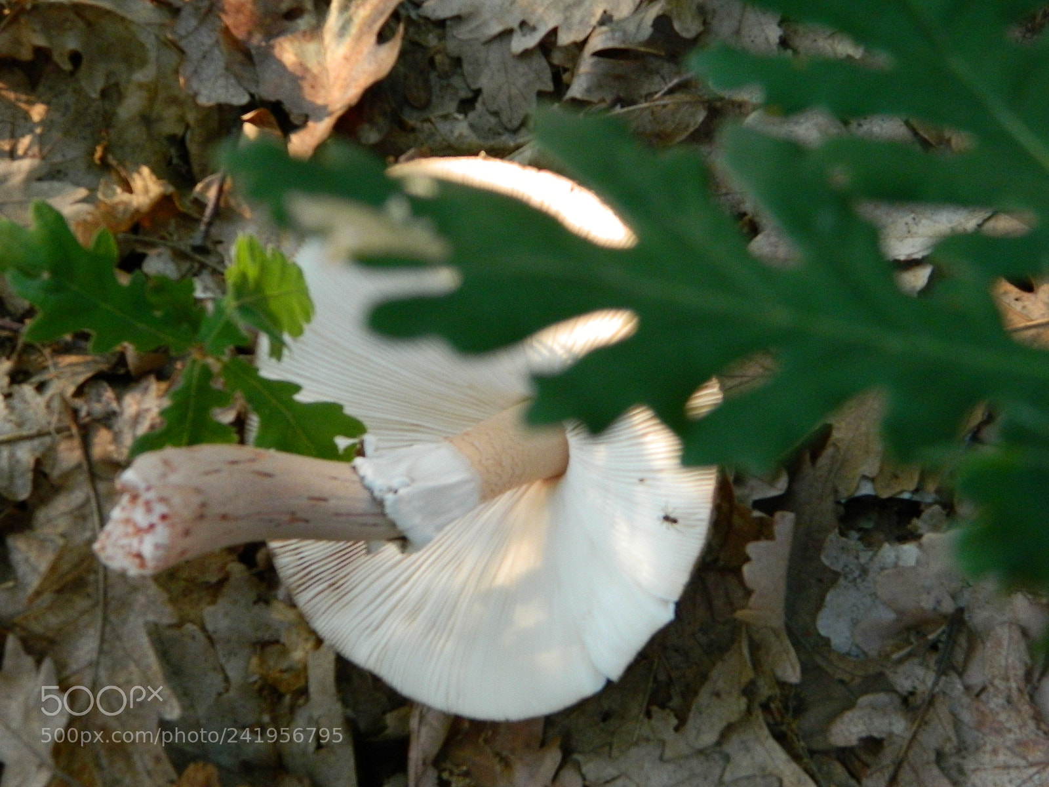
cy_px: 394
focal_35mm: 150
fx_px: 4546
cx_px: 524
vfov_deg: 9.9
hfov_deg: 13.2
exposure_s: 1/40
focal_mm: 27
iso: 400
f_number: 4.9
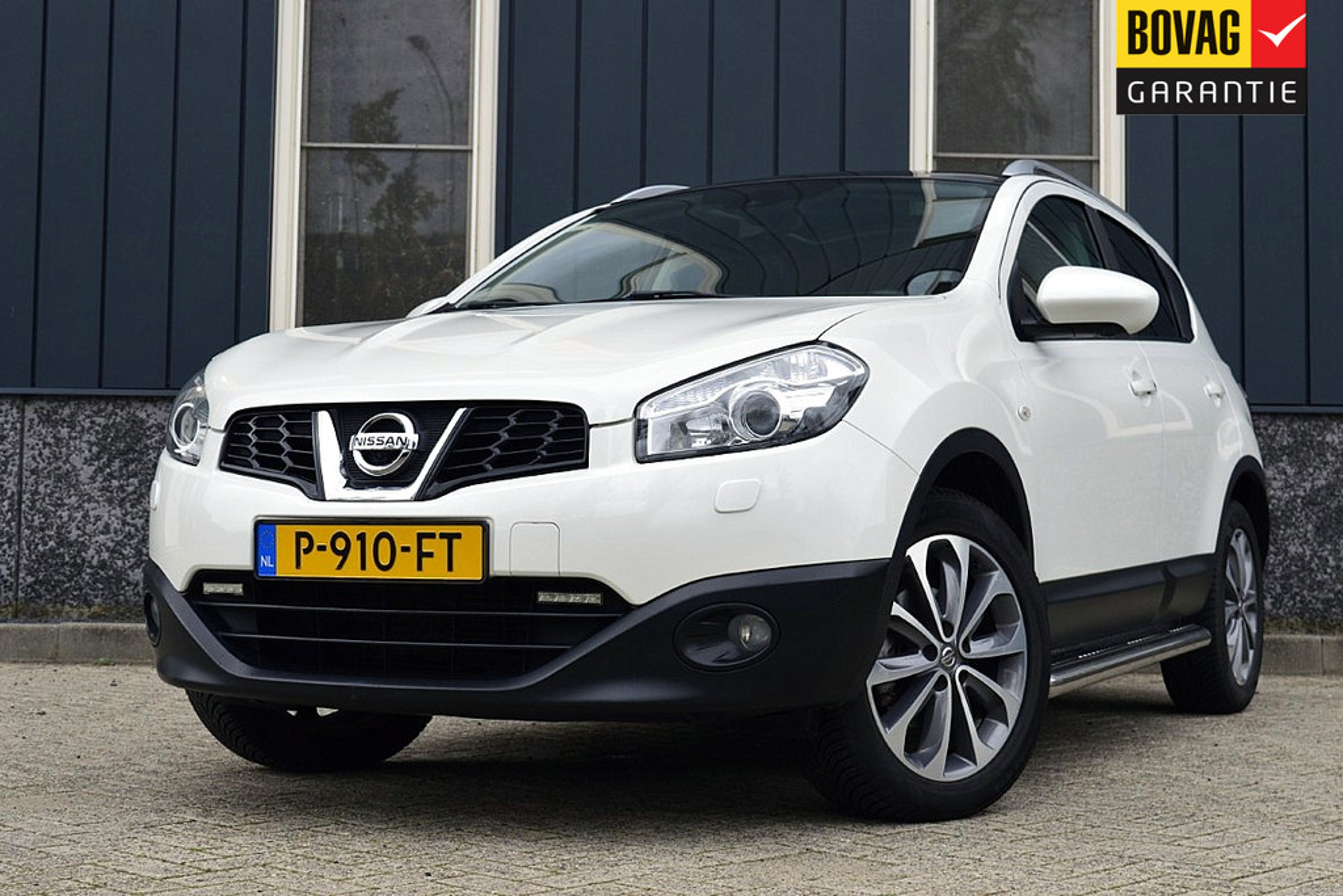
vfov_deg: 25.1
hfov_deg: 36.9
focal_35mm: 54
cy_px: 448
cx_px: 672
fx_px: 2015
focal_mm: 36
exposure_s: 1/80
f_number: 8
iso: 400
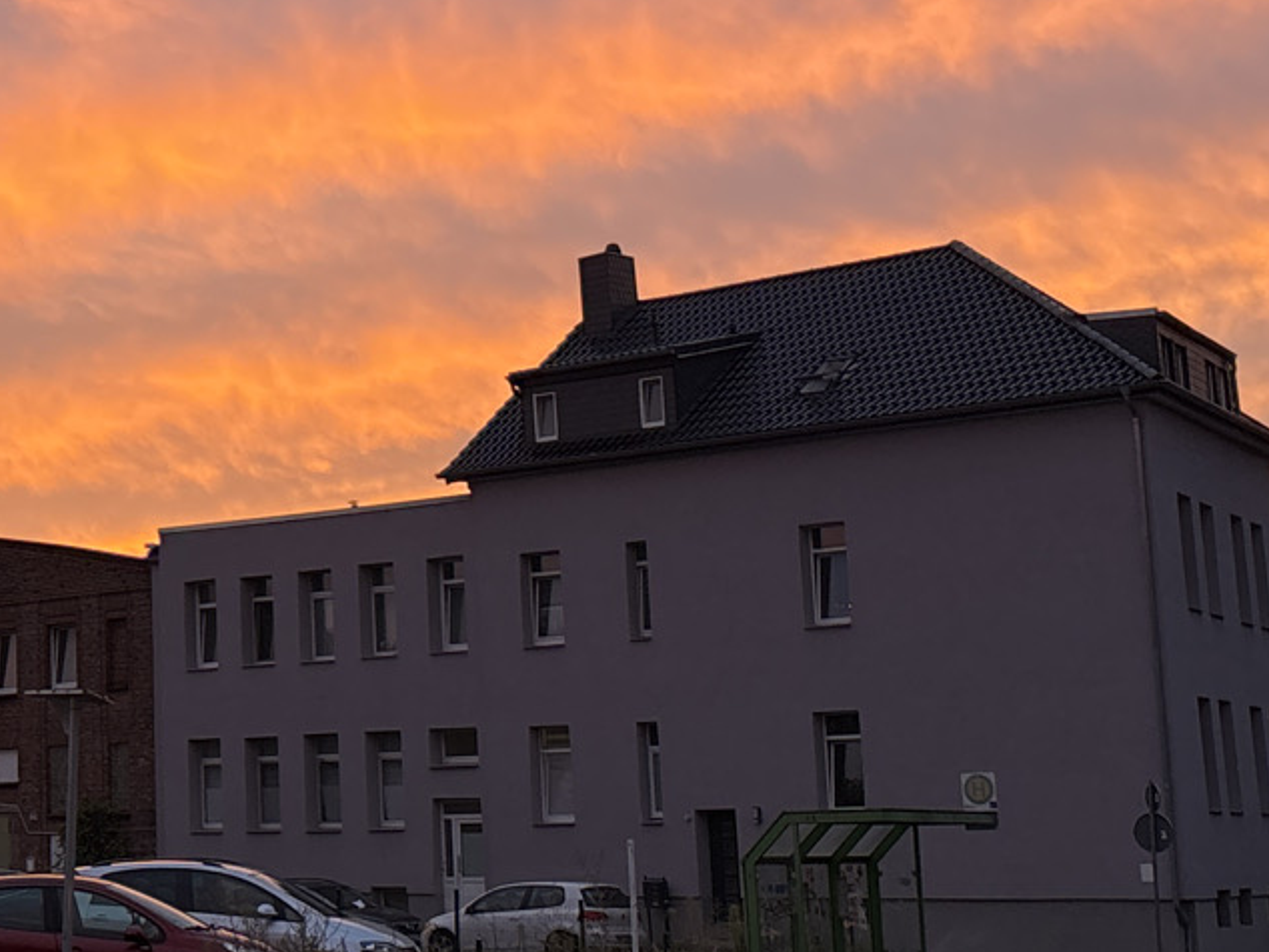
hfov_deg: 22.9
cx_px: 8
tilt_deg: +12.2
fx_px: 3007
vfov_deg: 17.8
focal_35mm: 82
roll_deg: +0.6
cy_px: 174
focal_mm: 5.96
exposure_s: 1/121
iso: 64
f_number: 1.6
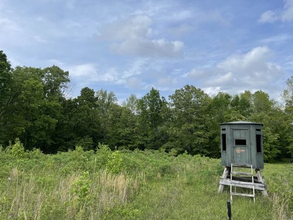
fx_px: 220
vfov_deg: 53.1
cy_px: 110
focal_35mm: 26
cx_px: 146
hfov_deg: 67.3
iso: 32
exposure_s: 1/3300
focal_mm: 4.2
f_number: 1.6
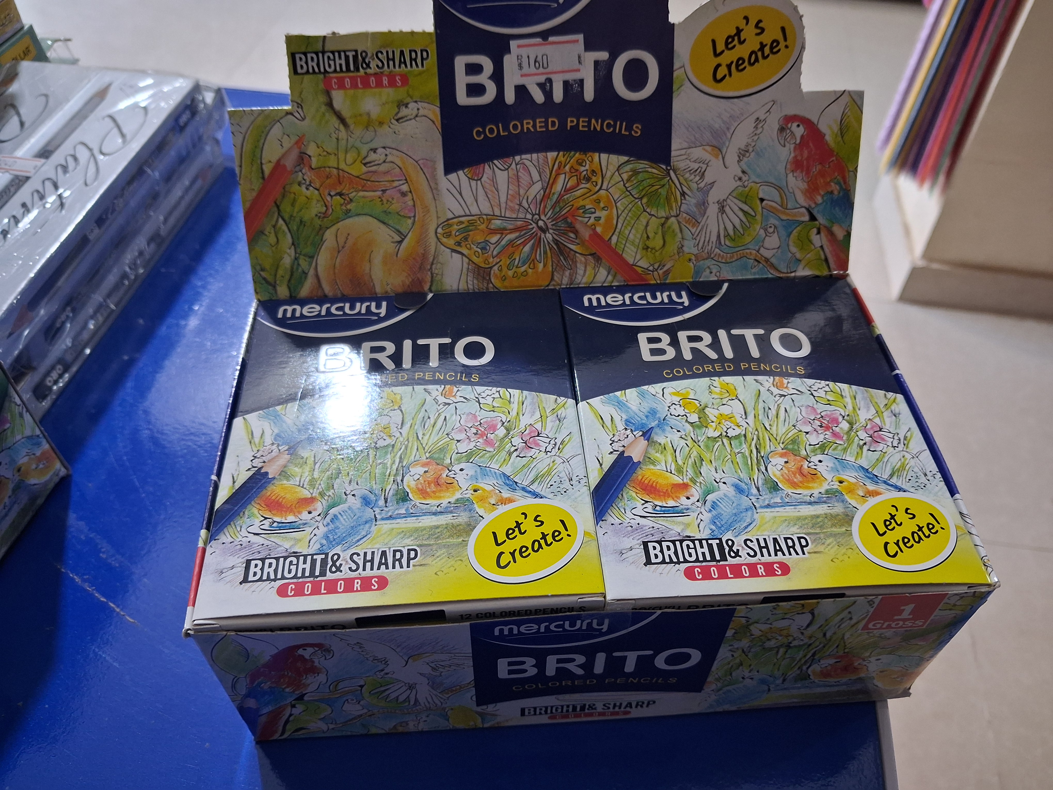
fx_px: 821
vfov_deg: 51.4
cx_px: 526
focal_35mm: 27
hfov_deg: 65.3
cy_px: 395
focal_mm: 4
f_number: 1.8
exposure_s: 1/50
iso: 320
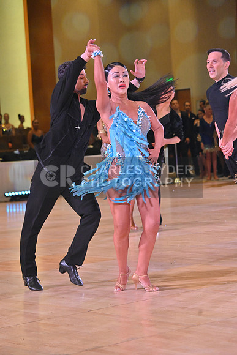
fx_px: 1036
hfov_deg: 13.0
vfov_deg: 19.5
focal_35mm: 105
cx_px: 118
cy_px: 178
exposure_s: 1/400
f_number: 6.3
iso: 4000
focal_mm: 105
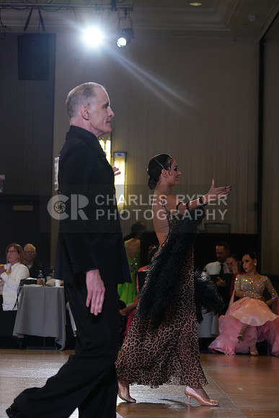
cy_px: 209
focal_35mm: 105
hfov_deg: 13.0
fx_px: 1220
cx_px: 140
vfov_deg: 19.5
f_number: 4.5
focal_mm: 105
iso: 3200
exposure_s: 1/500
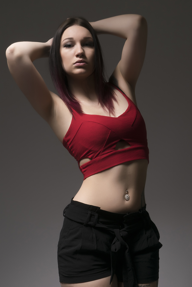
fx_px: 660
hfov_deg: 16.6
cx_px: 96
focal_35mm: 82
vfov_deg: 24.6
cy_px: 144
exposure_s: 1/100
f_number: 18
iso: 200
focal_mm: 55
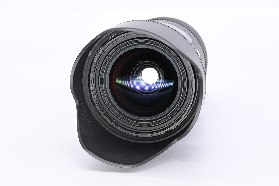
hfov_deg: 27.0
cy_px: 93
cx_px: 140
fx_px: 581
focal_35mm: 75
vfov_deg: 18.2
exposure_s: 1/100
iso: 500
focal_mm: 50
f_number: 9
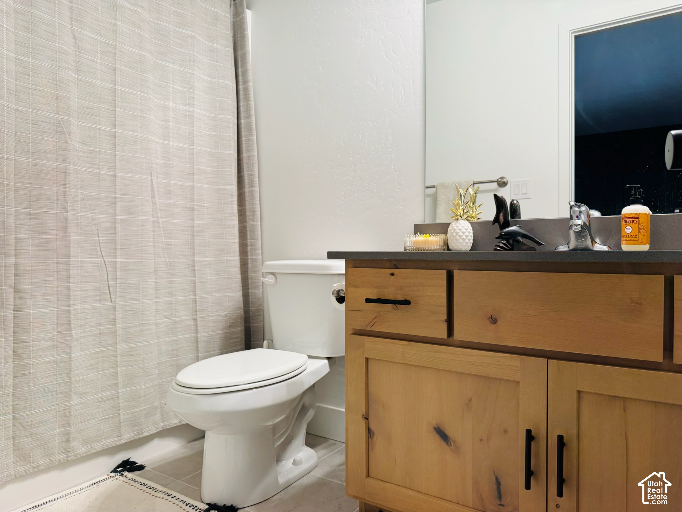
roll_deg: +0.4
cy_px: 256
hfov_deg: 71.6
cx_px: 341
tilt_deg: -3.0
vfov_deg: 56.8
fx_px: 473
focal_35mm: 24
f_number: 1.78
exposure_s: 1/120
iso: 200
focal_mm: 6.76
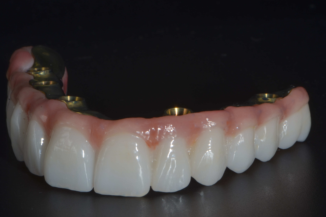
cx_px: 170
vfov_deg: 7.7
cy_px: 118
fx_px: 1608
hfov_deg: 11.6
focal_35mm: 178
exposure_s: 1/100
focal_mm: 105
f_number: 36
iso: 100
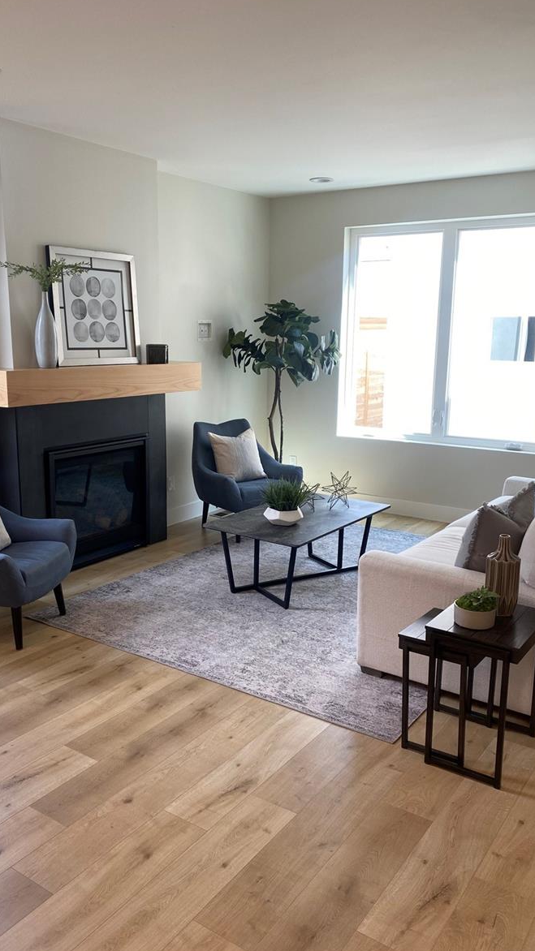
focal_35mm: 29
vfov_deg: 66.1
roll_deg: +0.3
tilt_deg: -10.3
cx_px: 258
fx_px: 732
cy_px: 476
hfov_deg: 40.2
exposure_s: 1/120
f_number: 1.8
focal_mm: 4.25
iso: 40
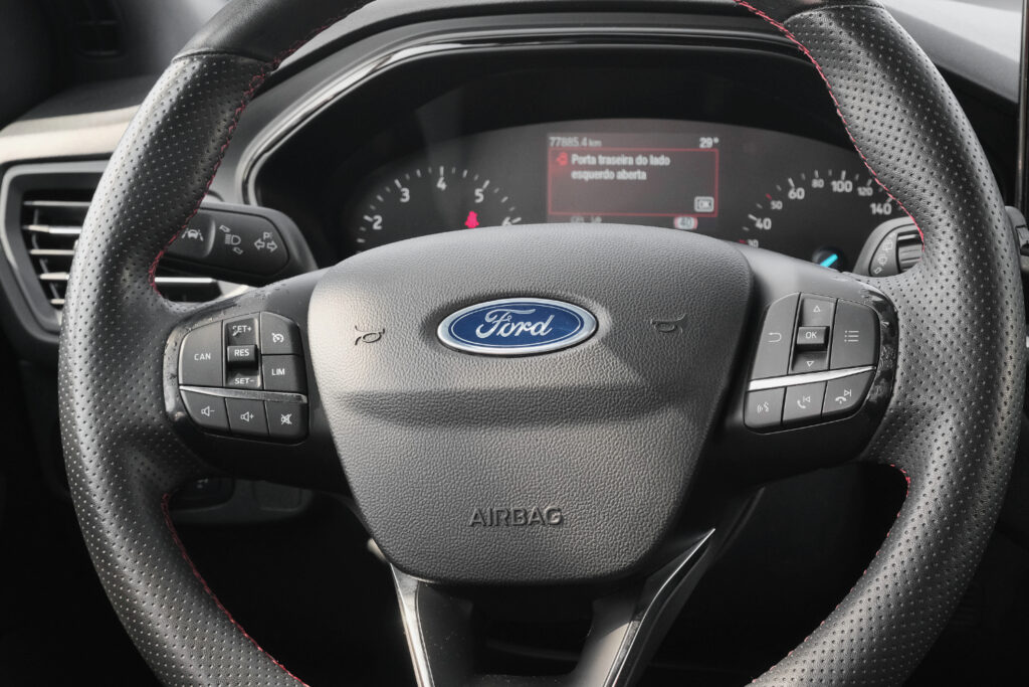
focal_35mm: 68
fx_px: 1944
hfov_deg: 29.7
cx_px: 514
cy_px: 344
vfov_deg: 20.0
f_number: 9
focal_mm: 45
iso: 2000
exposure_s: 1/80
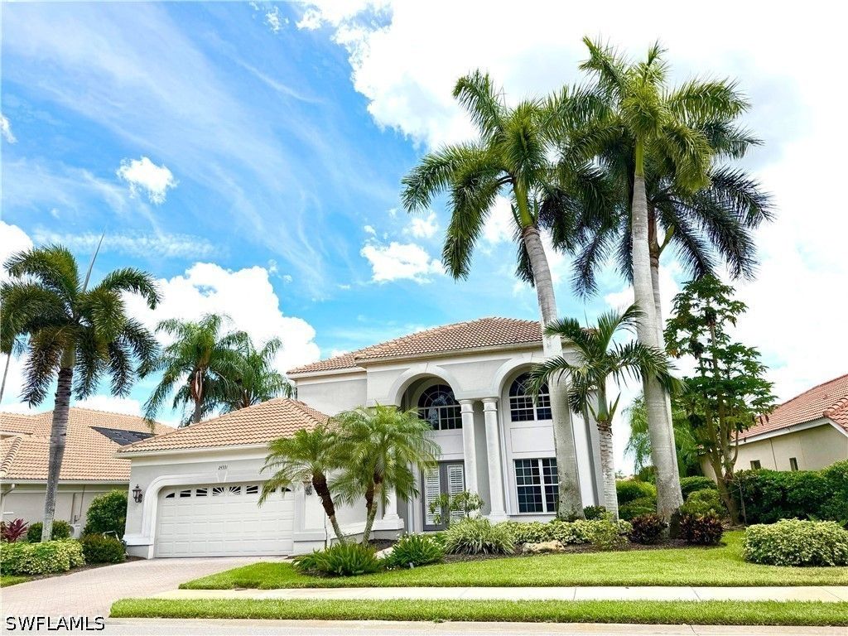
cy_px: 318
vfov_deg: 56.8
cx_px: 424
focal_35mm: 24
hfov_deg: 71.6
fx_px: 588
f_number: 1.78
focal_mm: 6.76
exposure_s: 1/7353
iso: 80
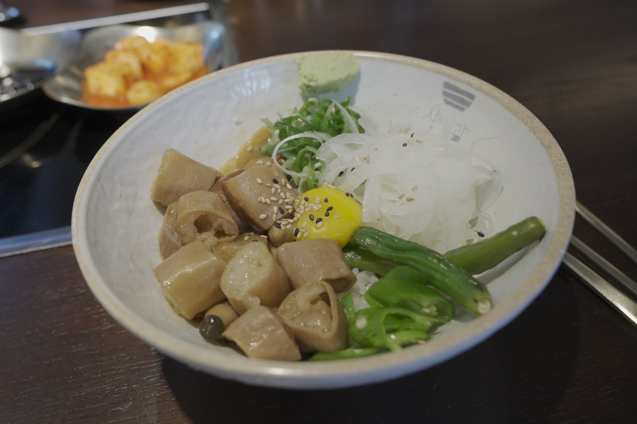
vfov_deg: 41.1
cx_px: 318
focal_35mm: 32
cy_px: 212
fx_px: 566
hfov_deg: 58.7
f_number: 5.6
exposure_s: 1/100
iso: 2000
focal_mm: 32
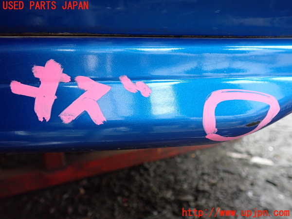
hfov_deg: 60.0
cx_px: 146
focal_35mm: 30
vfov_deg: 46.8
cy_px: 110
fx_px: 253
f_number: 2.3
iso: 640
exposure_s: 1/200
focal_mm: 5.4
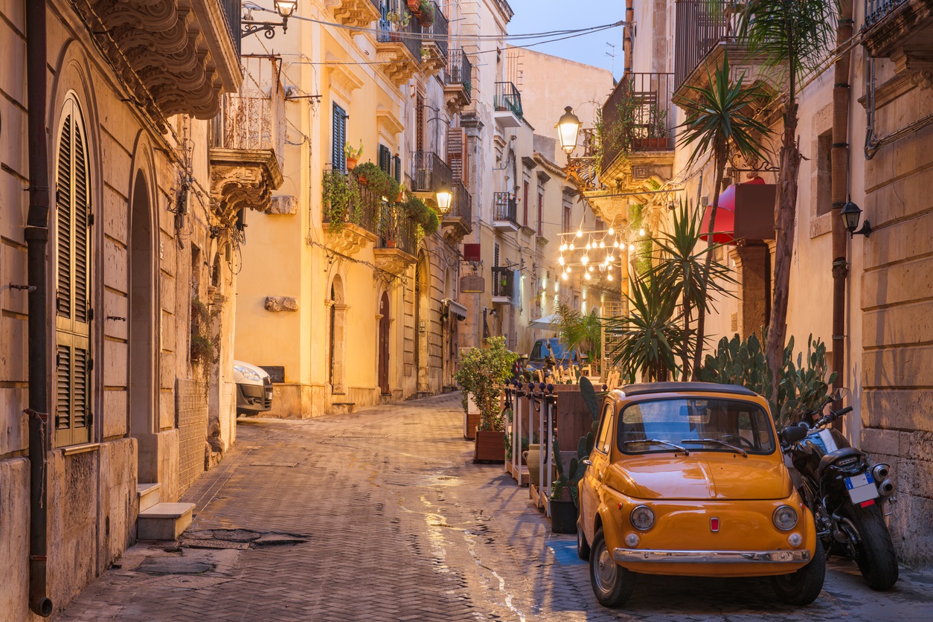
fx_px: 1555
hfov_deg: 33.4
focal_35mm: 60
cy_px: 311
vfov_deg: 22.6
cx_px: 466
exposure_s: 1.3
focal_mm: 60
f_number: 11
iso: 64
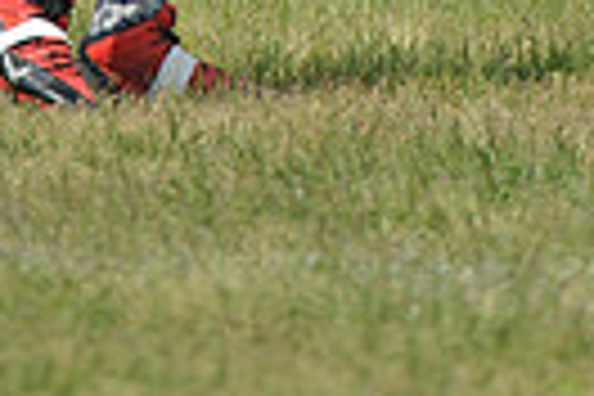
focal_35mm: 1752
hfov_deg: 1.2
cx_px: 230
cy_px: -500
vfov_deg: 0.8
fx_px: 28906
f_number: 4
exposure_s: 1/4000
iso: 640
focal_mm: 400
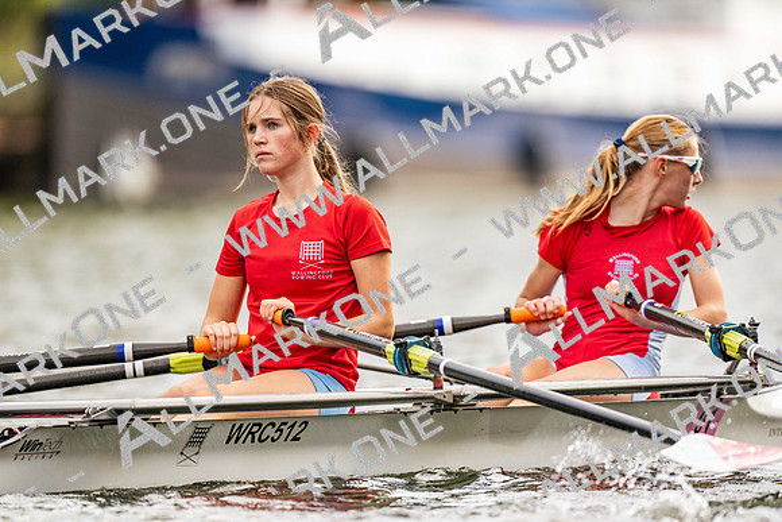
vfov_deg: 2.3
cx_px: 391
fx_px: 13036
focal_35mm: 600
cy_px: 261
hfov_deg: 3.4
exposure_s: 1/2500
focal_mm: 600
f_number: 4
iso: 560
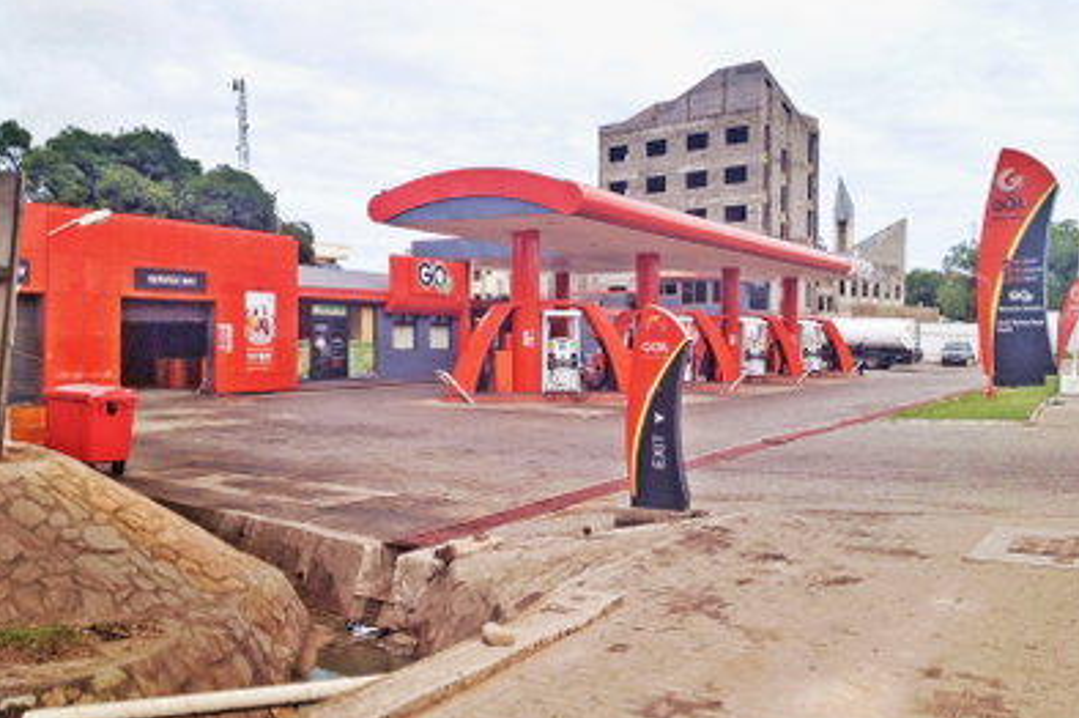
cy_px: 351
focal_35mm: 37
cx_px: 542
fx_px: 1108
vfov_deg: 35.9
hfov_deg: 51.9
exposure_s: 1/1453
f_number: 2.4
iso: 64
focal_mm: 4.28
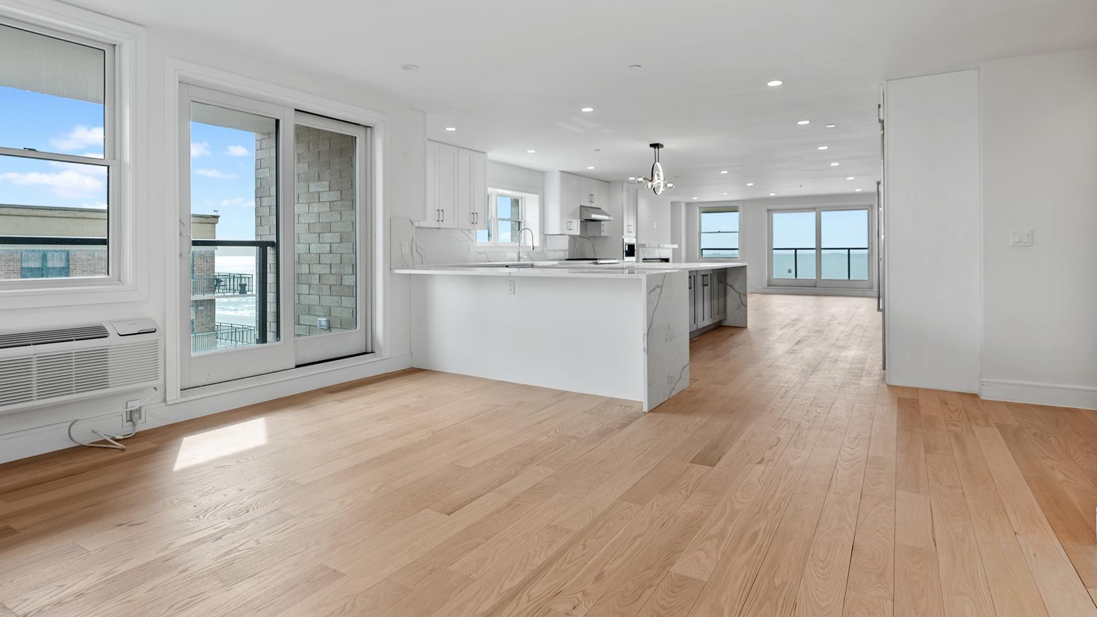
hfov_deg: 84.8
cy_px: 258
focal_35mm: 21
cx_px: 505
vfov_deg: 54.3
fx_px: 599
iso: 100
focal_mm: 17.5
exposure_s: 1/30
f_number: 4.5
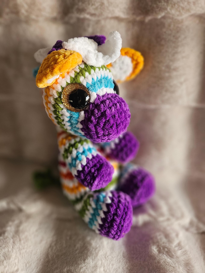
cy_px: 136
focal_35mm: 23
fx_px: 182
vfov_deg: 73.9
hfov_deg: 58.9
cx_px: 102
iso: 640
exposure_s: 1/120
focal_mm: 5.4
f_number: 1.8
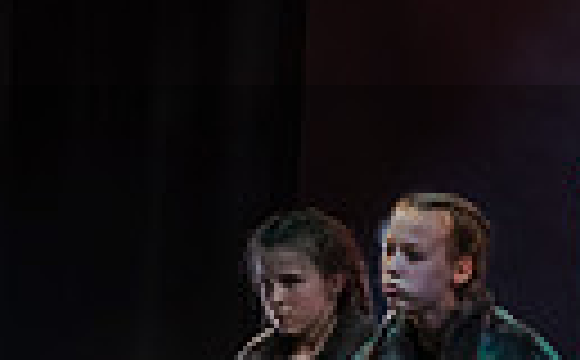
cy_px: 518
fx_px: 5552
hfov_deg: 5.9
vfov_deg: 3.7
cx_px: 777
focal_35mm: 352
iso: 1600
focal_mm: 70
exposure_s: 1/80
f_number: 2.8
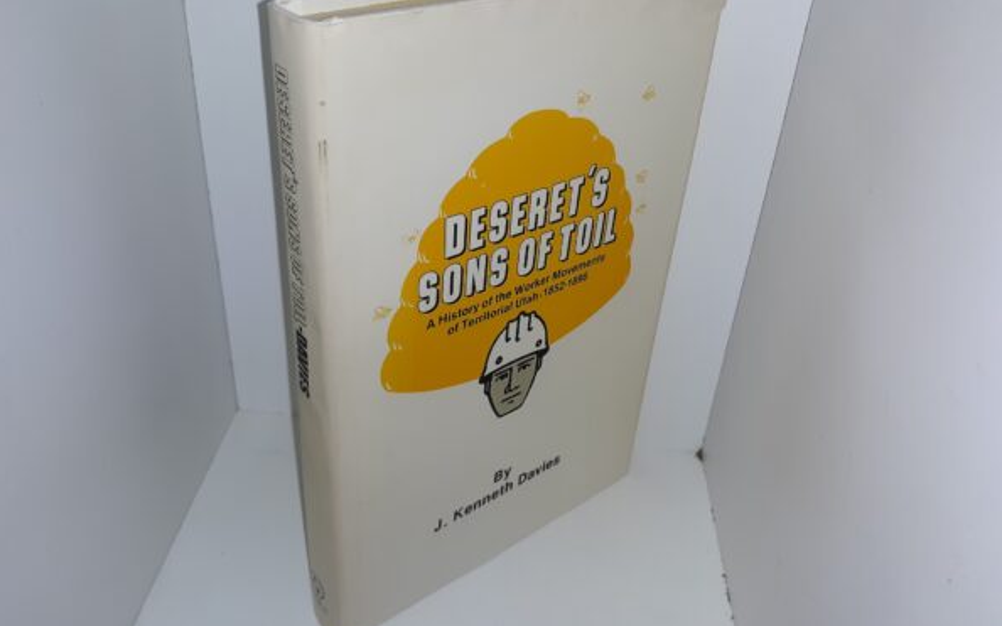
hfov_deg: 62.9
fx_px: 819
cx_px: 498
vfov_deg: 41.8
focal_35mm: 30
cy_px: 297
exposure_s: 1/199
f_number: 1.7
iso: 40
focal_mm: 3.7
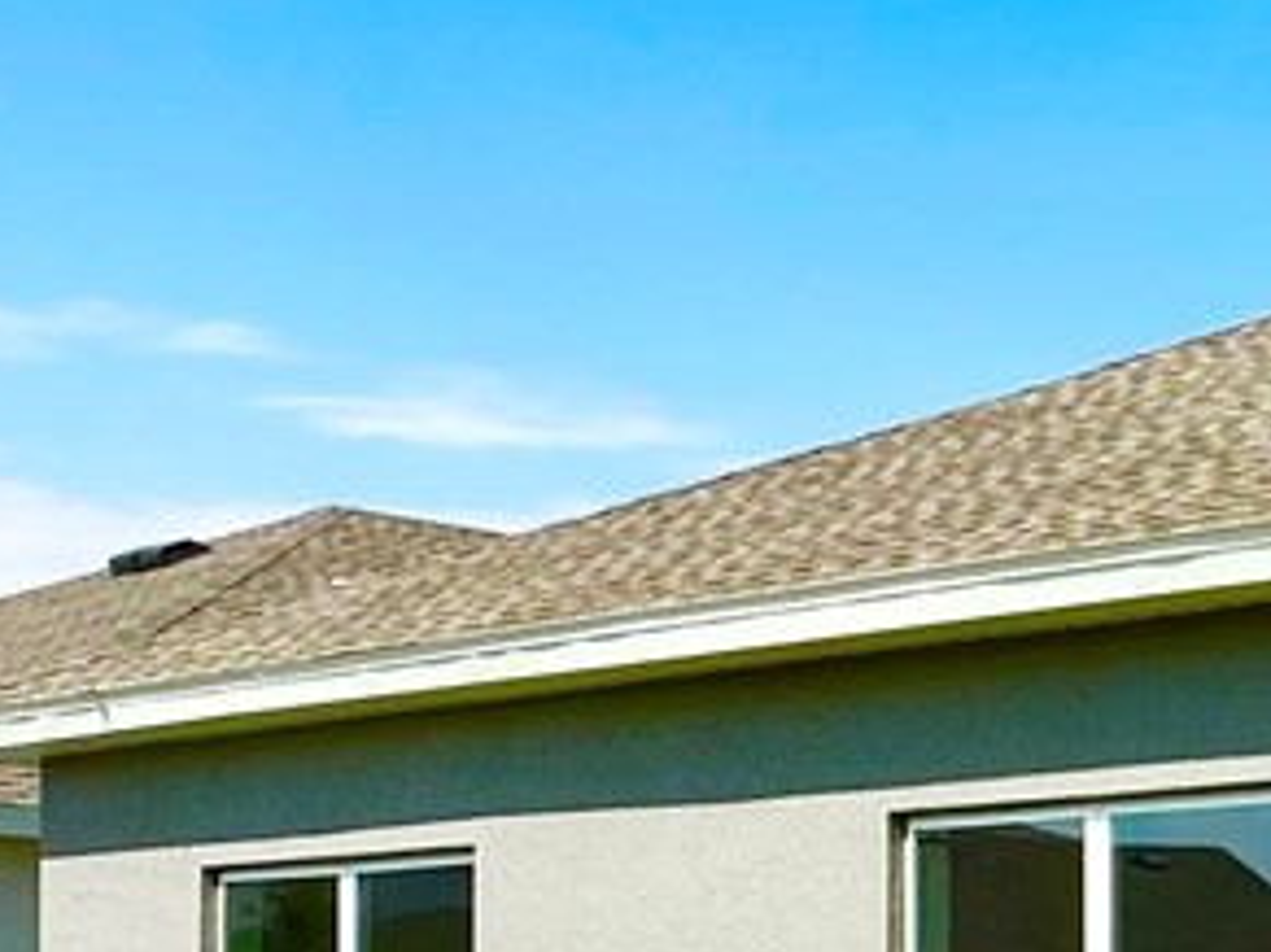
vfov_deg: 18.5
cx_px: 1834
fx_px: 2826
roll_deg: +0.1
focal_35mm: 77
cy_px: 1000
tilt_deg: +0.5
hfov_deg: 21.7
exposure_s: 1/2506
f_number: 2.2
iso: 50
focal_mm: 2.22
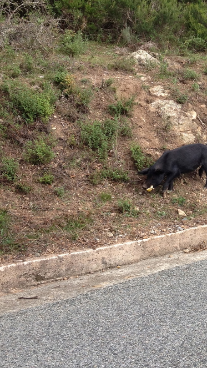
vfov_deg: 30.3
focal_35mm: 69
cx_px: 225
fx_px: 673
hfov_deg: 16.9
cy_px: 119
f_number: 2.4
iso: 64
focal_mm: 4.28
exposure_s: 1/373
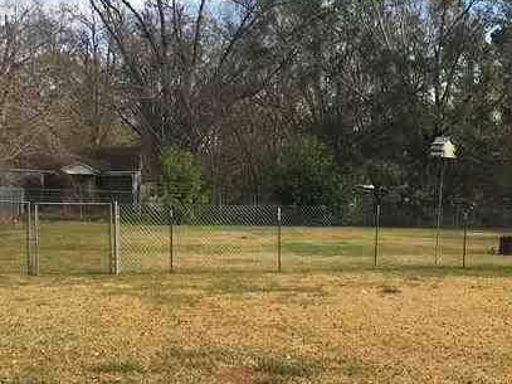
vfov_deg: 19.9
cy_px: 326
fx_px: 1079
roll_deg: -1.1
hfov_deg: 26.1
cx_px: 423
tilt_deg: -4.1
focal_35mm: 73
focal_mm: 4.15
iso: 25
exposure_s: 1/1241
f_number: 2.2
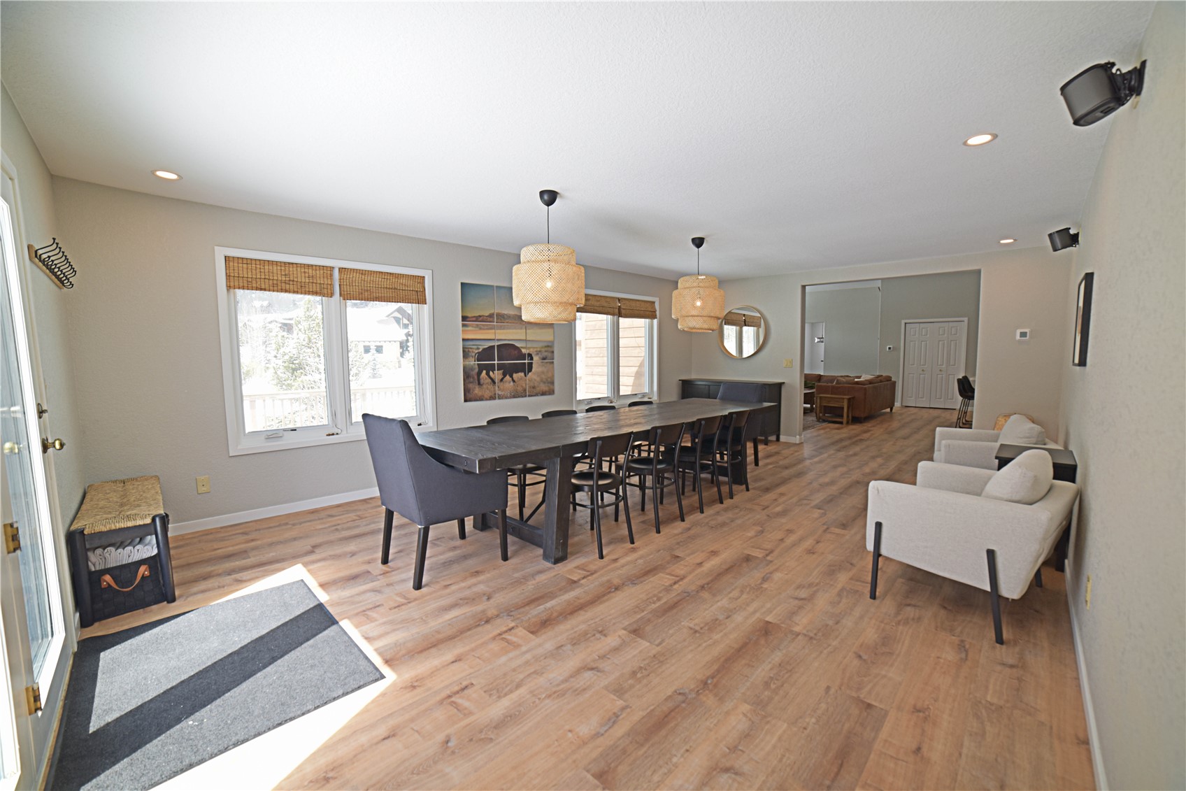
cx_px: 593
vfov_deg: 81.2
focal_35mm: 14
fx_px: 461
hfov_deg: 104.2
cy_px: 396
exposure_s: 1/160
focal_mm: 14
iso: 320
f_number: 5.6
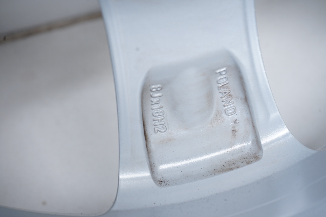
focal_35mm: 69
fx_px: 624
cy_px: 108
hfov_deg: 29.3
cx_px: 163
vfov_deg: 19.7
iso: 250
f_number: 7.1
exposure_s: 1/125
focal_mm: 69
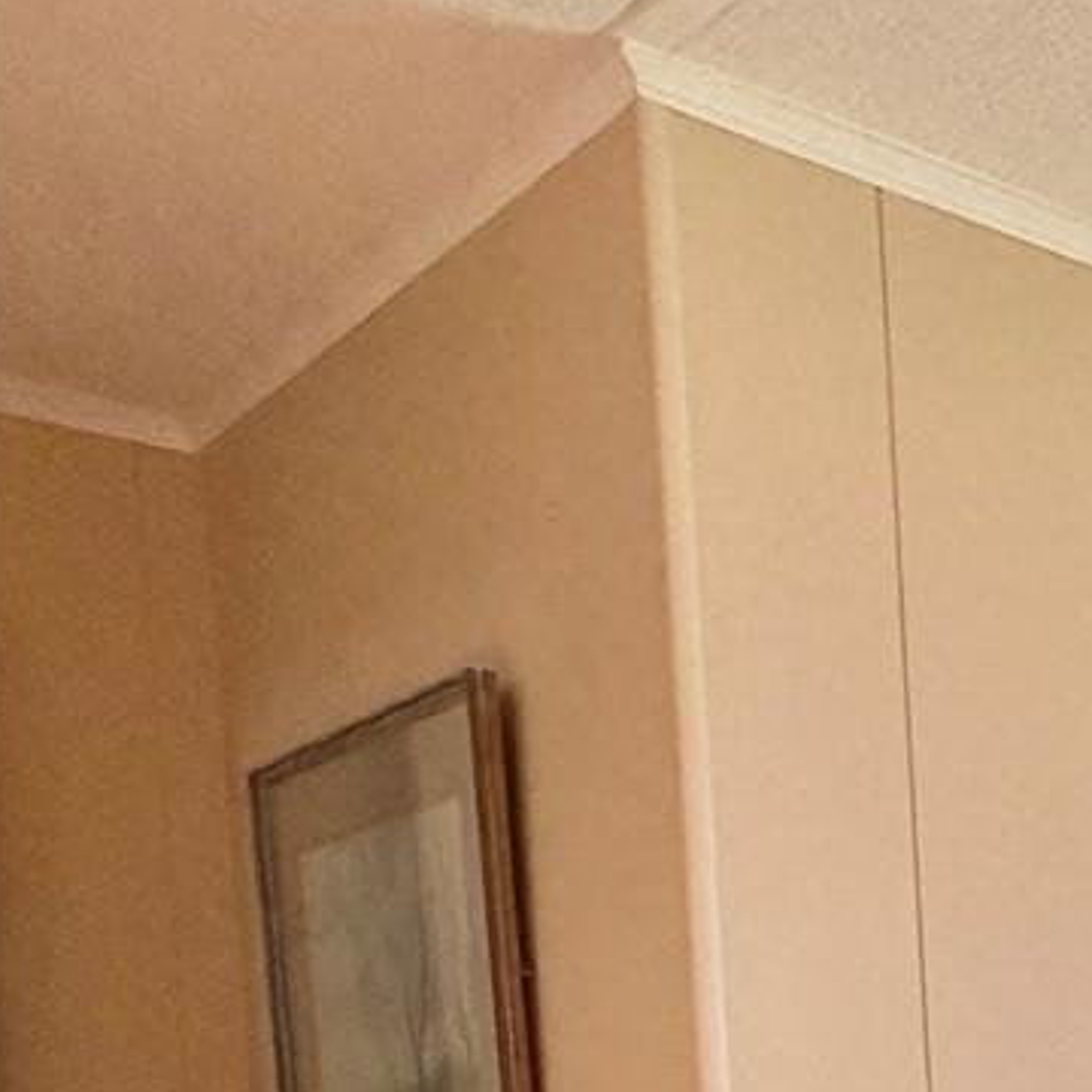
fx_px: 1963
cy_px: 1323
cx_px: 2408
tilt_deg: -2.5
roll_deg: +1.3
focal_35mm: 55
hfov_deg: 17.0
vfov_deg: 27.3
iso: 200
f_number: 2.2
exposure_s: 1/60
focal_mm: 2.22
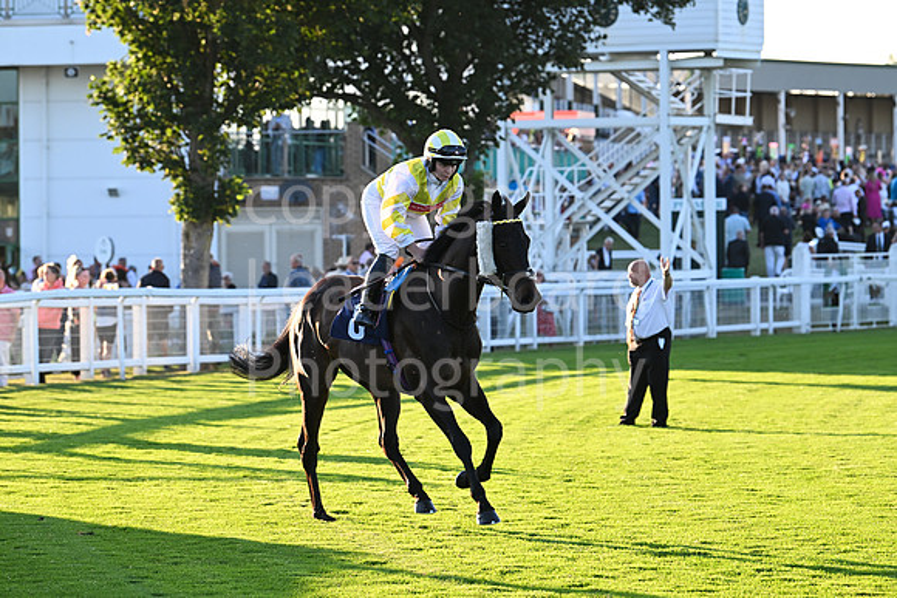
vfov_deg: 8.6
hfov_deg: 12.8
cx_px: 448
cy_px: 299
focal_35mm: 160
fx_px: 3987
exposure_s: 1/800
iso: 1000
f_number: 5.6
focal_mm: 160
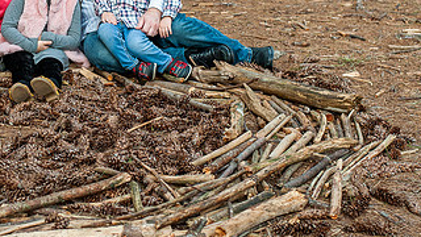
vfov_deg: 12.0
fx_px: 1116
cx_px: 93
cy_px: 33
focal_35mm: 100
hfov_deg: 21.1
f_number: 4
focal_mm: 50
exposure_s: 1/160
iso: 800
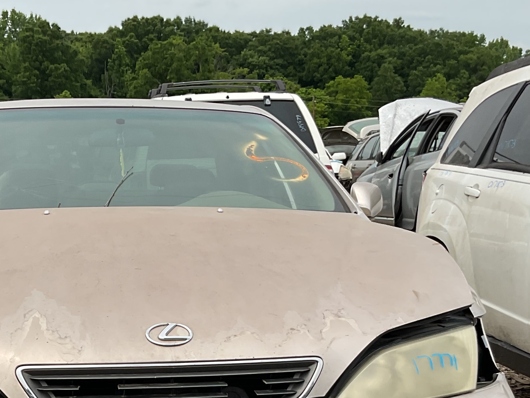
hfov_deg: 28.7
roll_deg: +0.5
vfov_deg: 21.2
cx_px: 159
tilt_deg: -14.8
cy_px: 396
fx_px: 1026
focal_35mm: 67
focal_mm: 3
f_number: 1.8
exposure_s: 1/1534
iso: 16
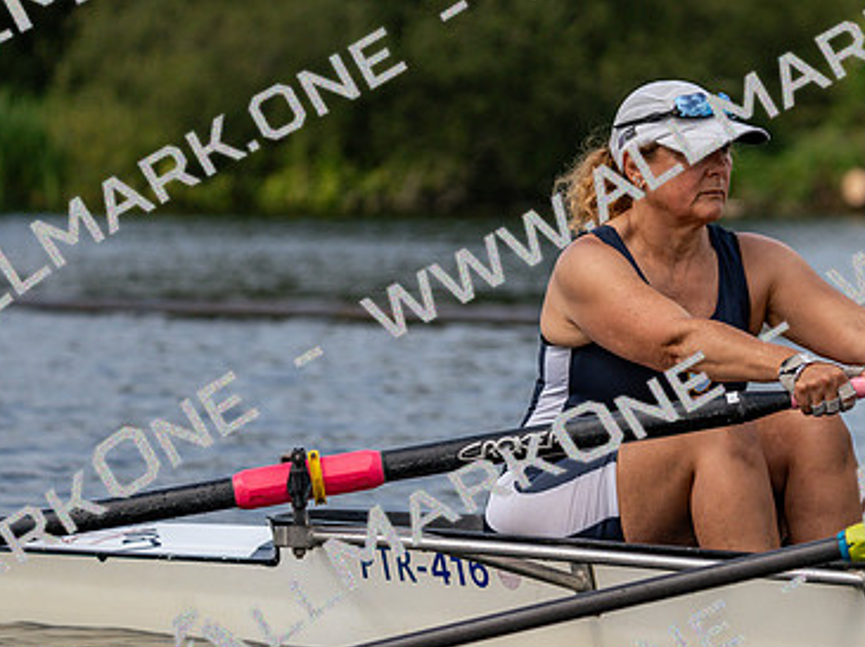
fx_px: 7639
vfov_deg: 4.8
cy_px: 345
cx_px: 654
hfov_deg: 6.5
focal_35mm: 306
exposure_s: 1/1600
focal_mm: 200
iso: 320
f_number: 5.6
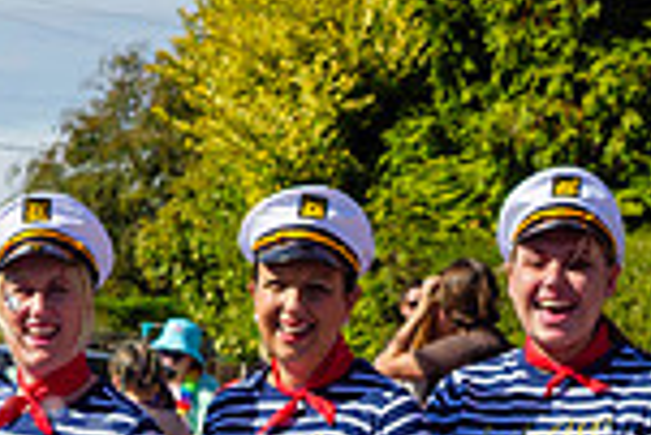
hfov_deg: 12.9
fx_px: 2824
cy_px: 786
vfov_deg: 8.5
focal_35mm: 156
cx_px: -56
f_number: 4
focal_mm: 19
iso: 200
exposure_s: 1/1600
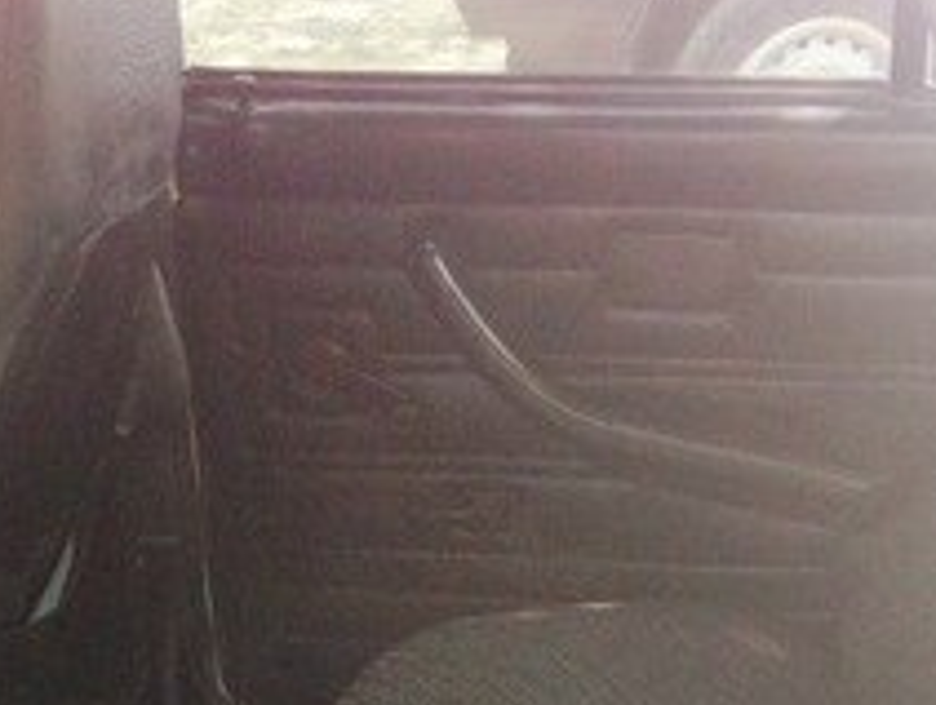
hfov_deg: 18.7
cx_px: 89
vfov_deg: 13.7
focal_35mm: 103
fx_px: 2790
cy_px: 995
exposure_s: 1/60
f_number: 2.4
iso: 64
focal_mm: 4.12
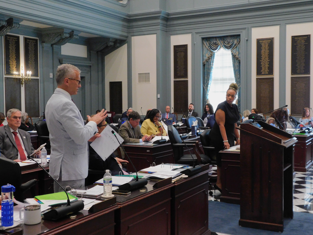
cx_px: 156
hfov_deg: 42.1
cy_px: 118
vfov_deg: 32.2
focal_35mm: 45
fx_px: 407
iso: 400
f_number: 3.7
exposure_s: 1/30
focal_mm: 8
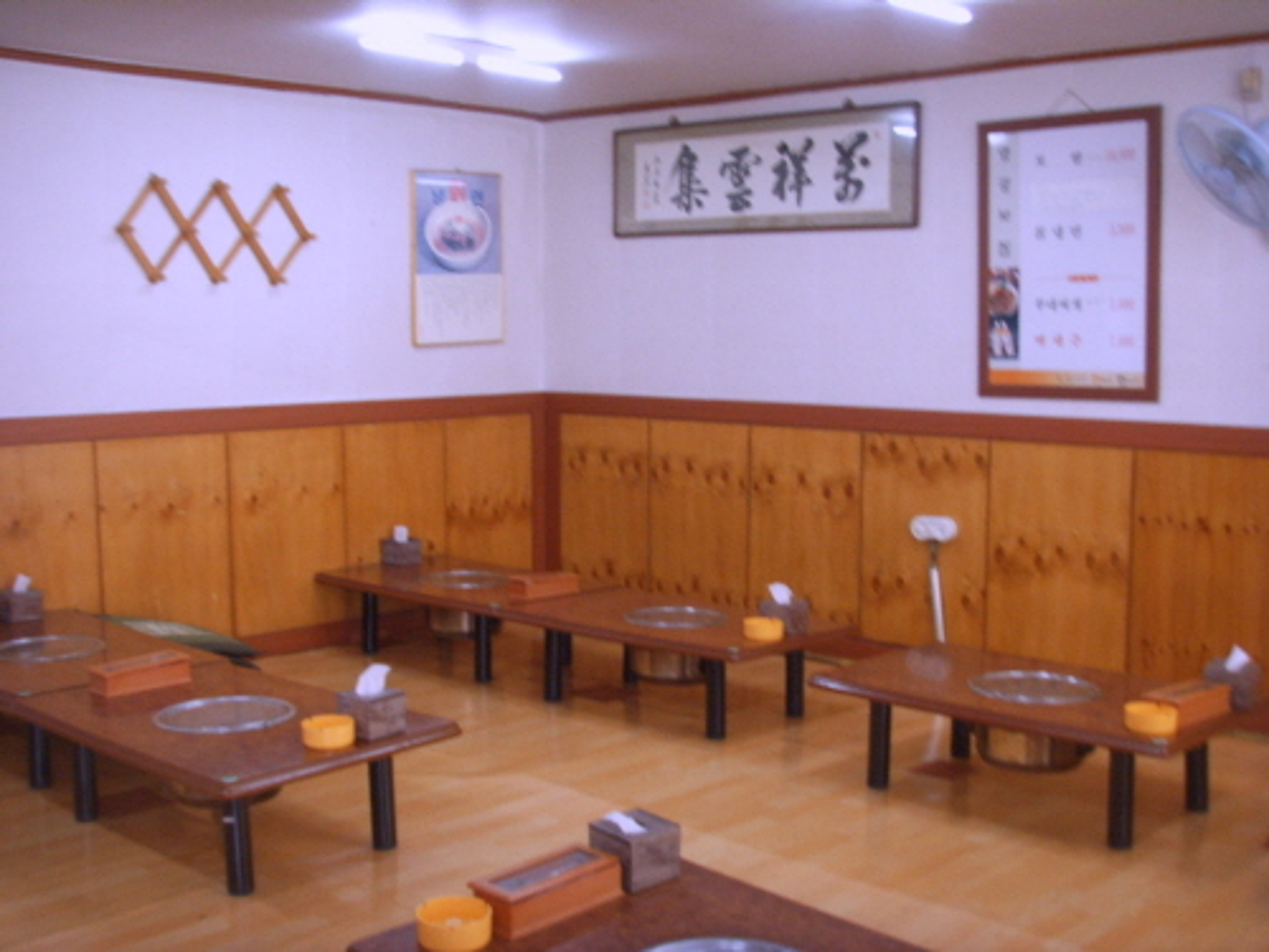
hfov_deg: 47.9
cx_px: 634
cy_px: 476
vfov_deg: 36.8
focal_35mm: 39
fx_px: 1430
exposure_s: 1/45
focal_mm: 6.6
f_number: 3.5
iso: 152
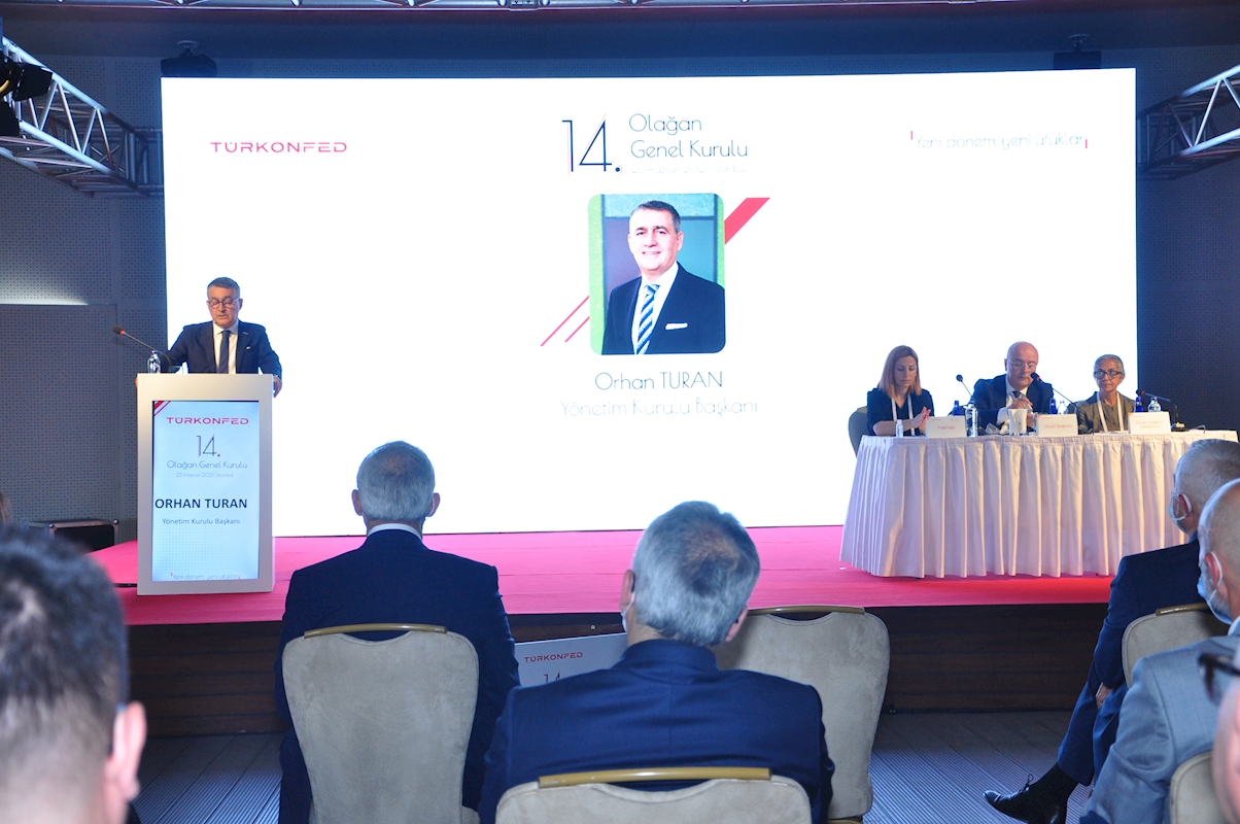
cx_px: 620
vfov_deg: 28.0
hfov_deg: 41.2
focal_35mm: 48
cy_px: 412
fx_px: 1652
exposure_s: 1/60
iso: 640
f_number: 4.2
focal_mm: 32
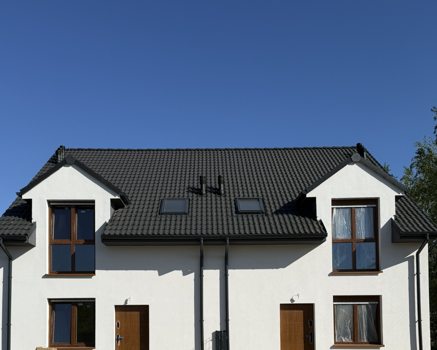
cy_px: 299
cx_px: 206
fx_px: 518
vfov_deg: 35.6
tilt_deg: +4.3
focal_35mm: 40
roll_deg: +0.8
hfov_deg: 45.8
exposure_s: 1/6711
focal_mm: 6.76
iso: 80
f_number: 1.78
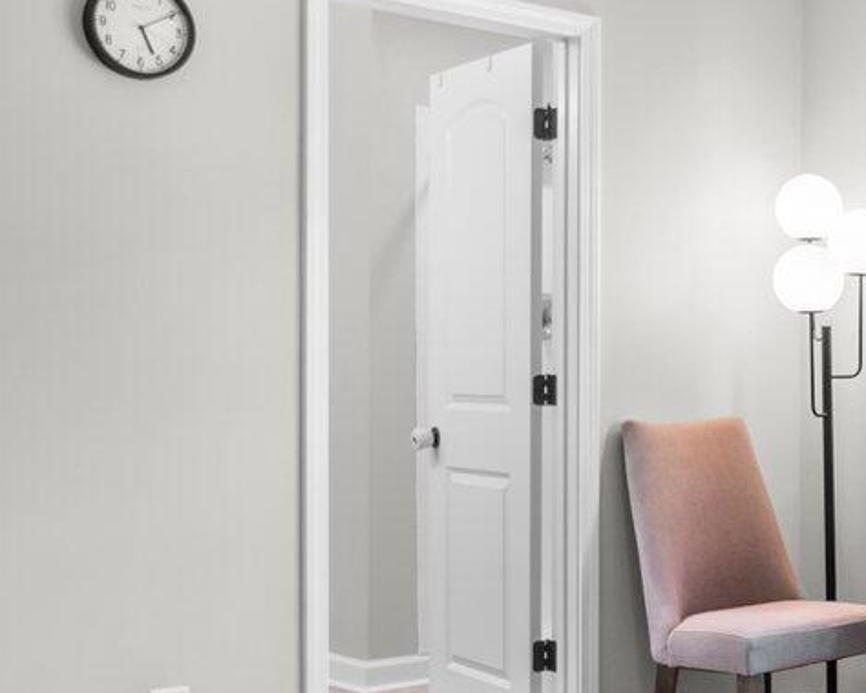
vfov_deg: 25.7
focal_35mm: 59
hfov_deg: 28.0
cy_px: 464
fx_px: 1512
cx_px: 1040
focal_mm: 7
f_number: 4
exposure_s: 1/4
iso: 200
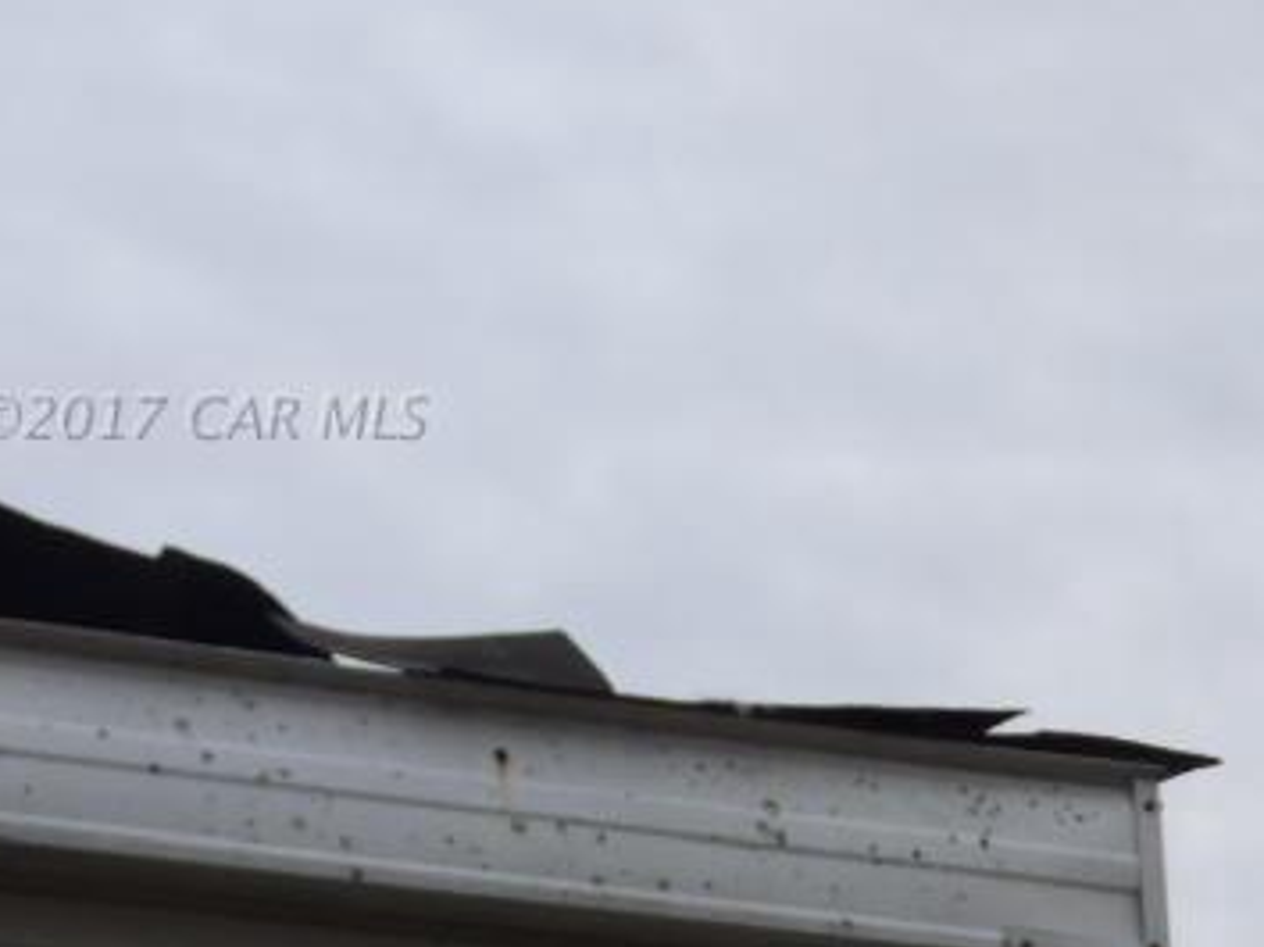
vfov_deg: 9.7
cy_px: 411
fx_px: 5547
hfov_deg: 12.9
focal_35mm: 152
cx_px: 196
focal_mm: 15.1
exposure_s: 1/200
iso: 80
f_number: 4.4
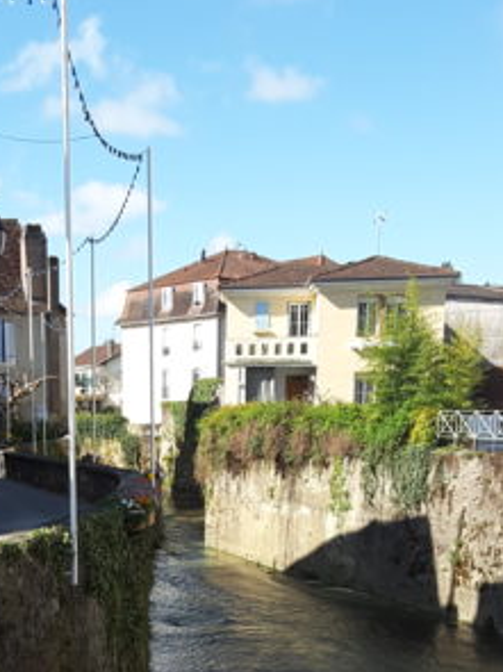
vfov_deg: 29.4
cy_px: 610
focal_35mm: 63
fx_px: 1221
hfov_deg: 22.8
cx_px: 77
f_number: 1.9
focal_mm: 2.9
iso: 40
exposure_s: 1/708
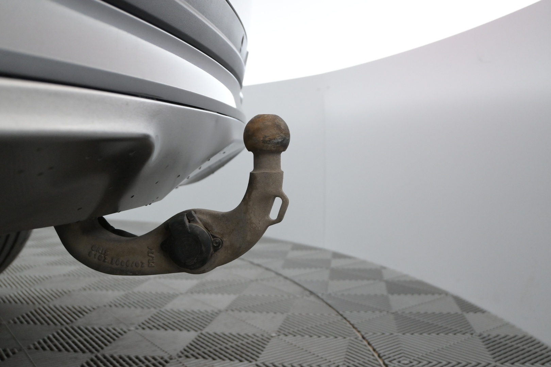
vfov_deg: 35.5
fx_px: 574
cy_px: 184
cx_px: 276
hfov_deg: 51.3
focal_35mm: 38
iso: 2500
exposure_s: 1/100
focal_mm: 25
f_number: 5
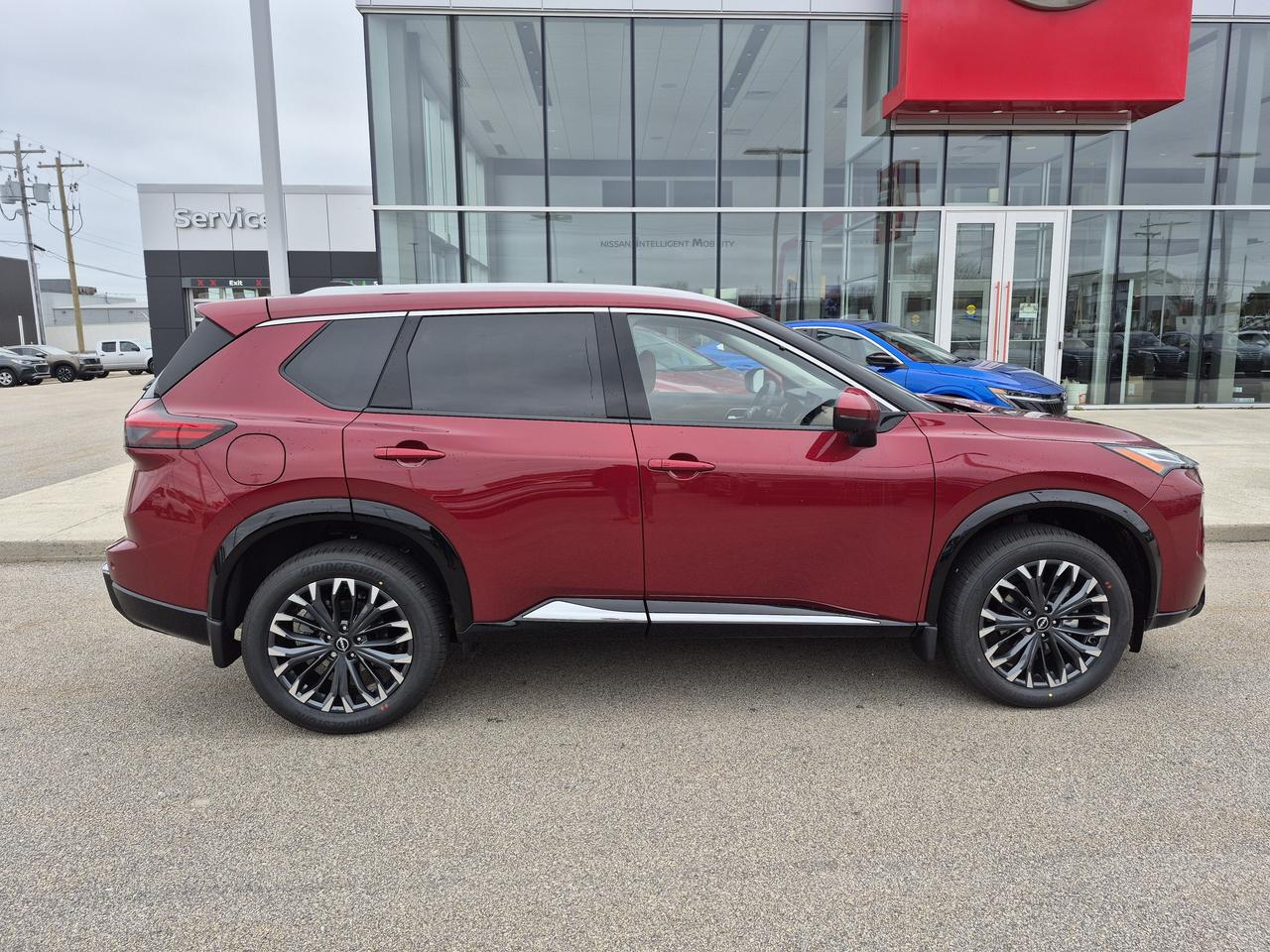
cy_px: 476
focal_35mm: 23
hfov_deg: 73.9
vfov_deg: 58.9
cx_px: 635
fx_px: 844
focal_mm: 5.4
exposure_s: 1/444
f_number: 1.8
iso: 25
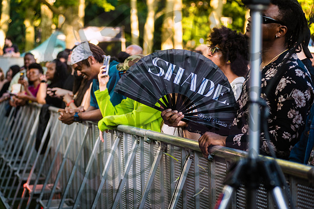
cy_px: 104
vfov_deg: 15.9
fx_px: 750
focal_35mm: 86
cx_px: 157
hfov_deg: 23.6
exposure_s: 1/320
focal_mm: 86
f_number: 3.5
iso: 640
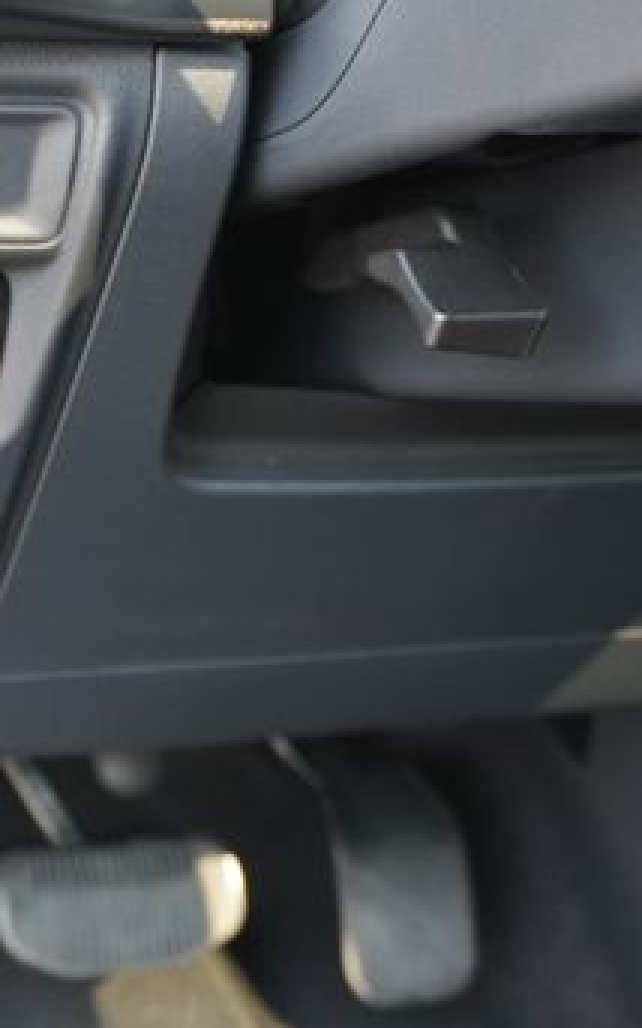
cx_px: -96
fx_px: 1680
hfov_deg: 20.4
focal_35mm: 60
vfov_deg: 33.9
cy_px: 396
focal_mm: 21
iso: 800
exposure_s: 1/160
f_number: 4
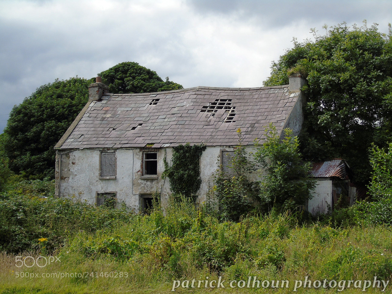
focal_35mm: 82
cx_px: 196
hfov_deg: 23.8
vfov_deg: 18.0
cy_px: 147
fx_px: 929
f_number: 4.1
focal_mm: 15
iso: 80
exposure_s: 1/640
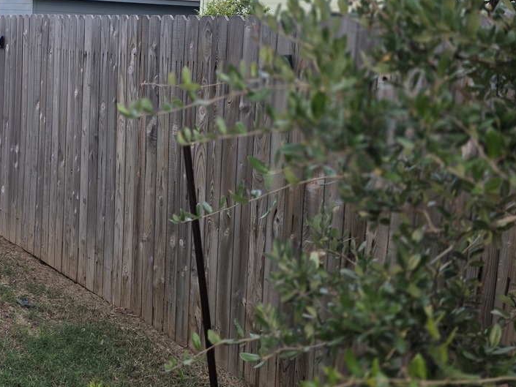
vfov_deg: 30.5
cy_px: 105
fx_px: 701
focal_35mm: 47
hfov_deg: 37.7
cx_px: 51
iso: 32
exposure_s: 1/359
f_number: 1.7
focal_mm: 6.3
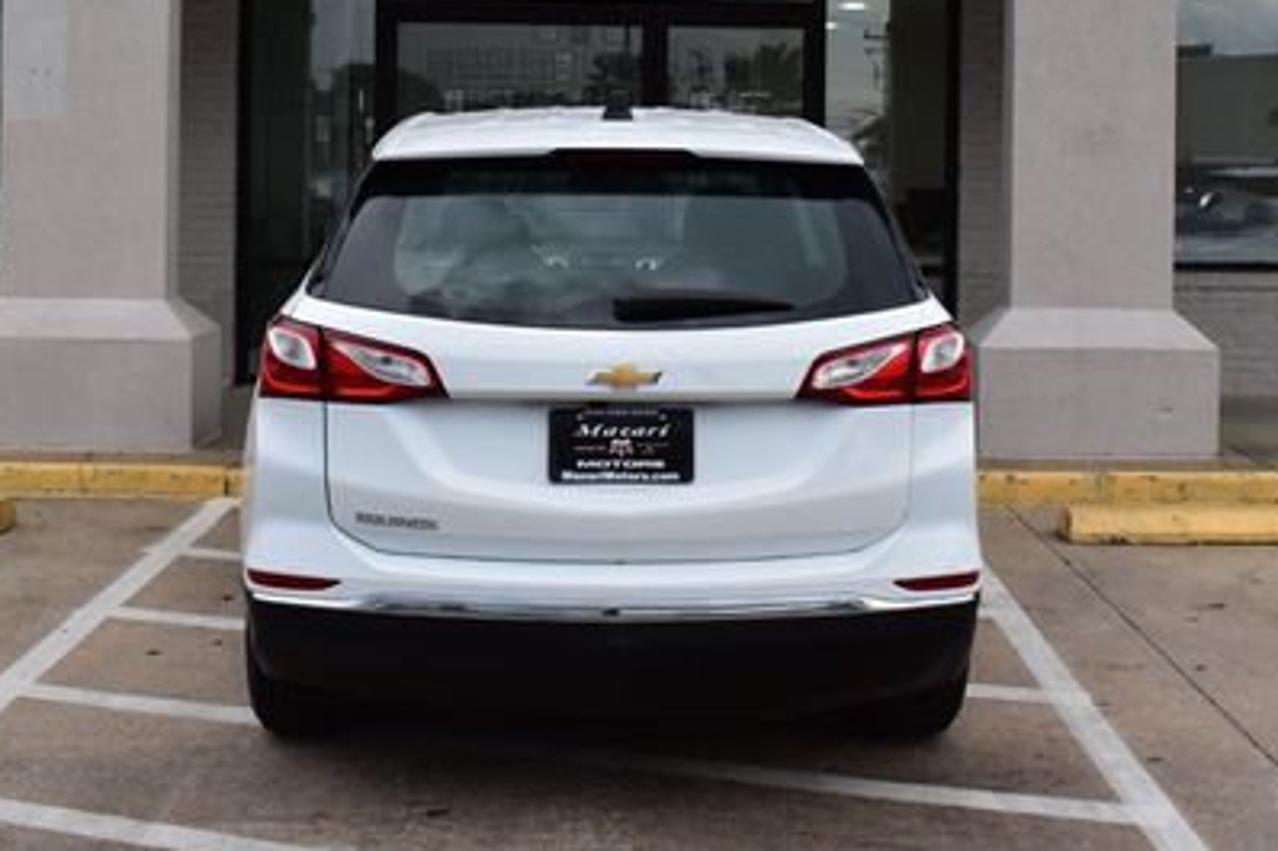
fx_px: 1881
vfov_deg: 25.1
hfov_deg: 37.5
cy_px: 183
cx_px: 684
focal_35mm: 53
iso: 400
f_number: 10
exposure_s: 1/250
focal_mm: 22
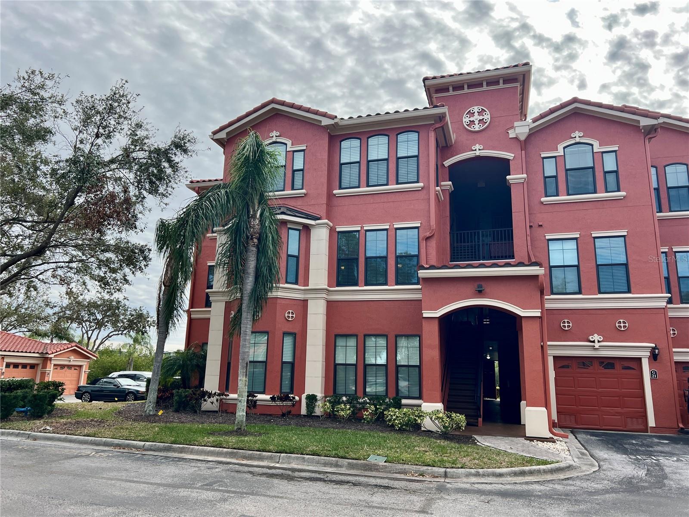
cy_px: 258
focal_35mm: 26
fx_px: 518
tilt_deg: +14.1
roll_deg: -2.6
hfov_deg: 67.3
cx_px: 344
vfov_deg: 53.1
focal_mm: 5.7
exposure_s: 1/2353
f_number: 1.5
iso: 50
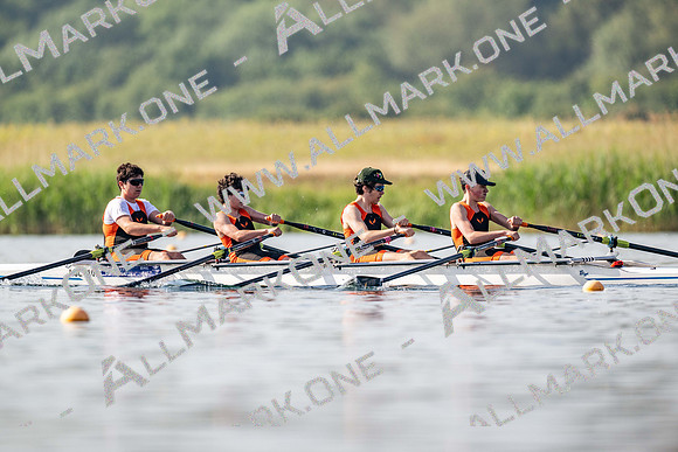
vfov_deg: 2.3
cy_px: 226
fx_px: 11302
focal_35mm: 600
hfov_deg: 3.4
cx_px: 339
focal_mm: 600
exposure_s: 1/2500
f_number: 5
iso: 220
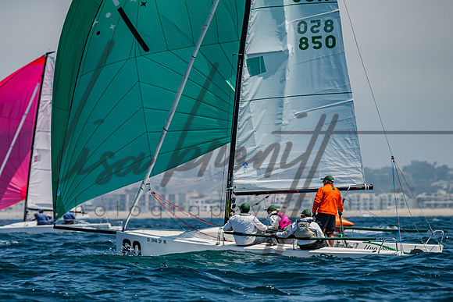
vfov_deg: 3.1
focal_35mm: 447
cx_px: 202
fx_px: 5629
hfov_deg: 4.6
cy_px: 215
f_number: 6.3
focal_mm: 310
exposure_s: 1/2500
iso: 400
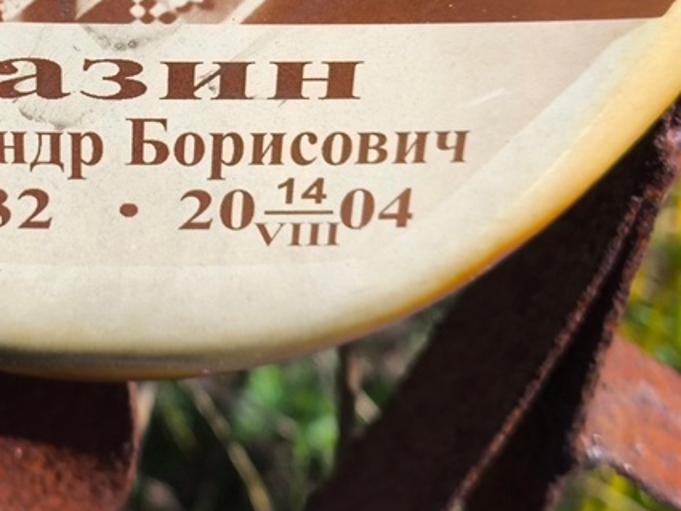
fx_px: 1850
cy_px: 99
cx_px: 116
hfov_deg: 20.6
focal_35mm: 94
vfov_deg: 15.6
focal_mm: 4.71
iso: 50
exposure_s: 1/532
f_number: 1.7
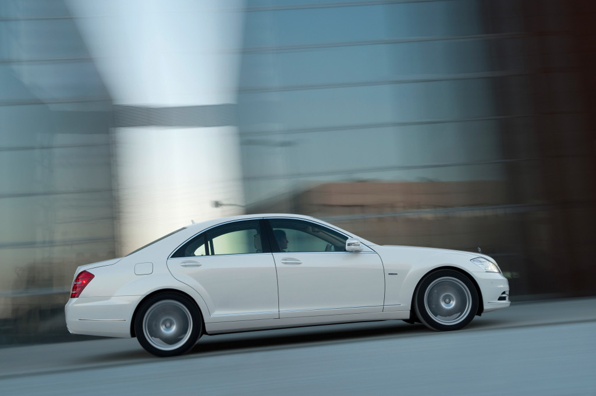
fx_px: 860
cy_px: 198
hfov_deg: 38.2
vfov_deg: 25.9
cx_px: 298
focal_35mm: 52
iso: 100
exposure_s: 15
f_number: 22
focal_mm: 52
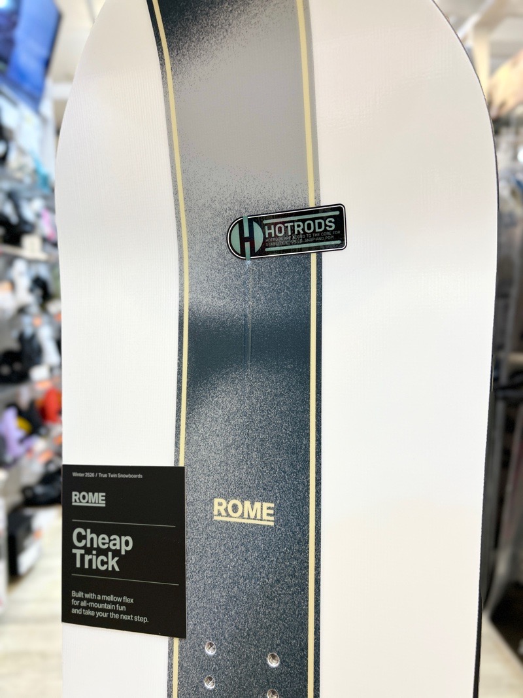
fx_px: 524
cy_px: 349
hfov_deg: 53.1
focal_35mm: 26
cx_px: 262
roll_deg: +1.0
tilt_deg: -5.4
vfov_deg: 67.3
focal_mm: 5.7
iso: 80
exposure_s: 1/50
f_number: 1.5
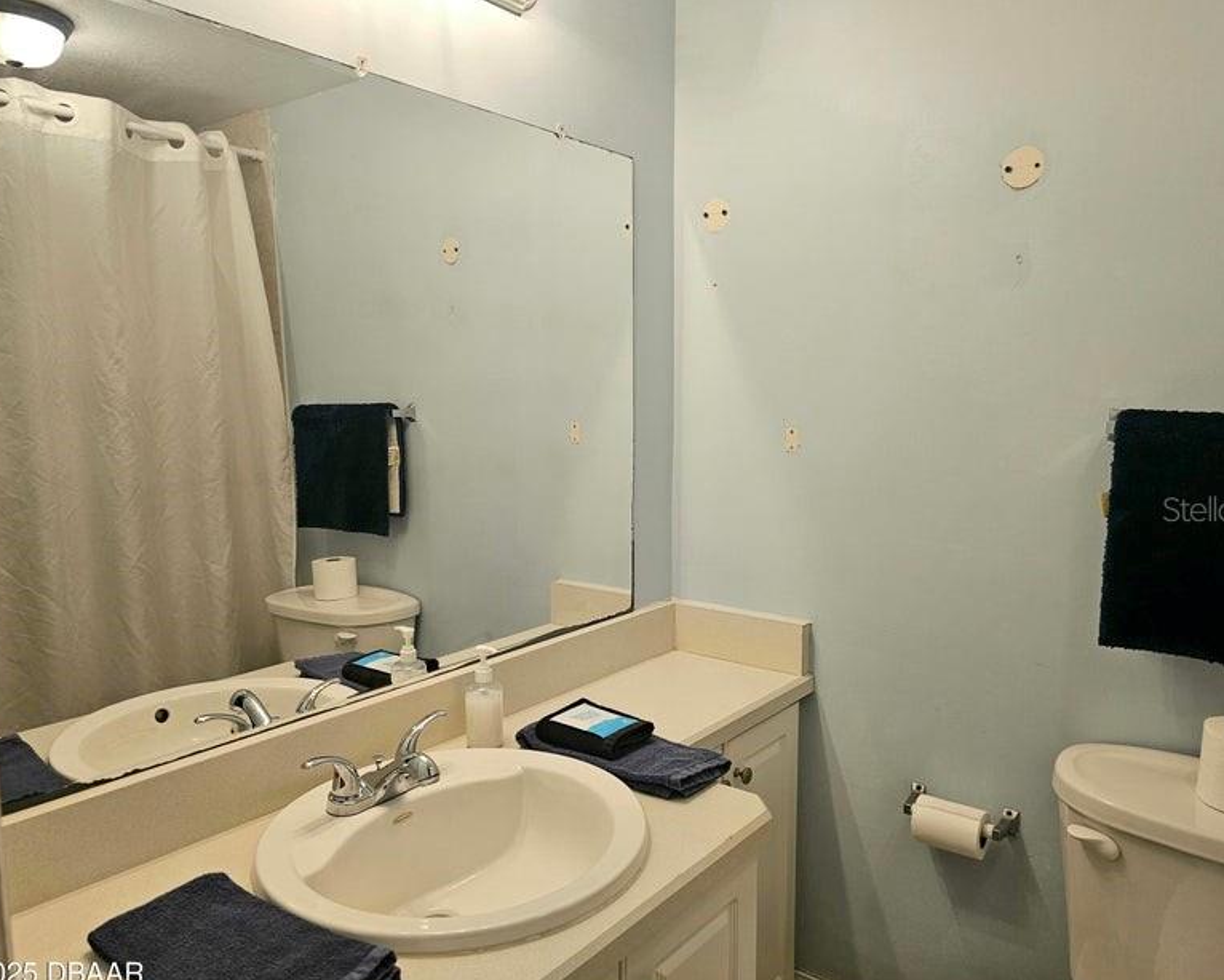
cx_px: 632
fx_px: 906
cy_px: 508
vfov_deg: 56.8
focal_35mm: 25
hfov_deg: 68.1
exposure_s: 1/120
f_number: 1.7
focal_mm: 6.3
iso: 100
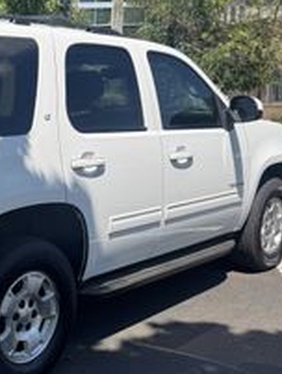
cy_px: 185
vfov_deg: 33.7
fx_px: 618
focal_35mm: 57
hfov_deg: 24.3
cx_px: -11
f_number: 1.78
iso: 80
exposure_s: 1/2959
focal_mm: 6.76
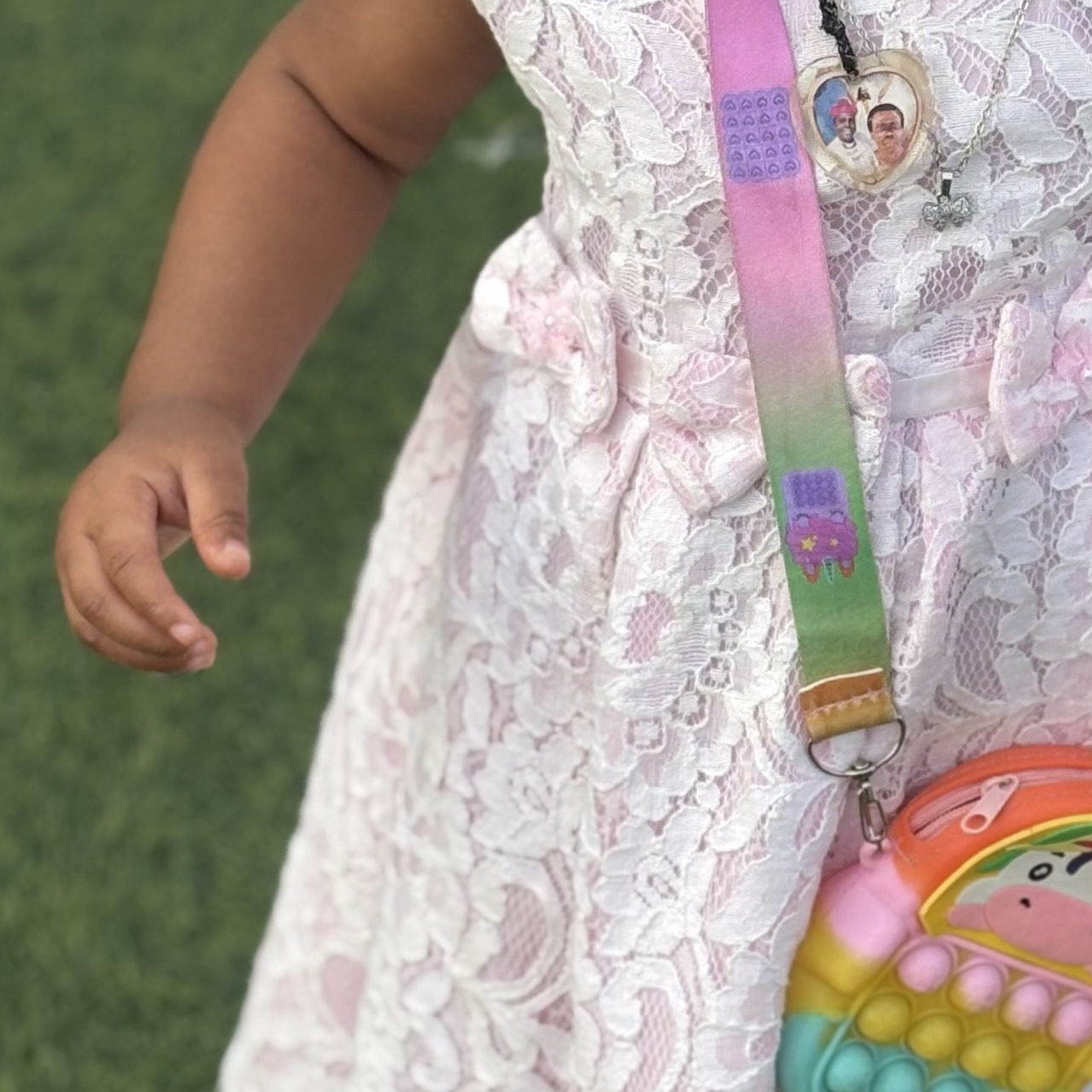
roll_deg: -0.3
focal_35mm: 145
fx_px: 5175
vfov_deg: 12.0
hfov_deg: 12.0
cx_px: 1011
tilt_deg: -34.2
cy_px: 517
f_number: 1.6
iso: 40
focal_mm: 5.96
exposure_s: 1/453
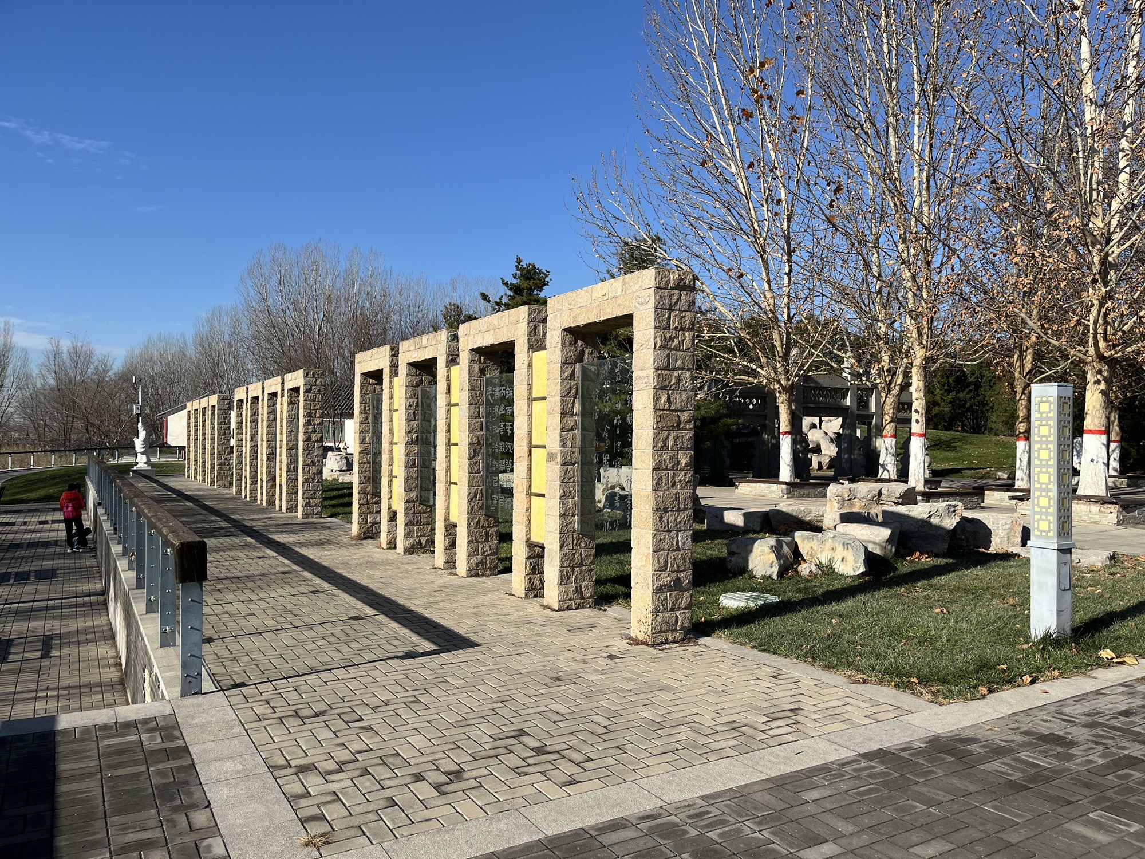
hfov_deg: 67.3
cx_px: 572
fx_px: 860
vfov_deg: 53.1
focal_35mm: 26
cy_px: 430
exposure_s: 1/4016
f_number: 1.6
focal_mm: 5.1
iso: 50
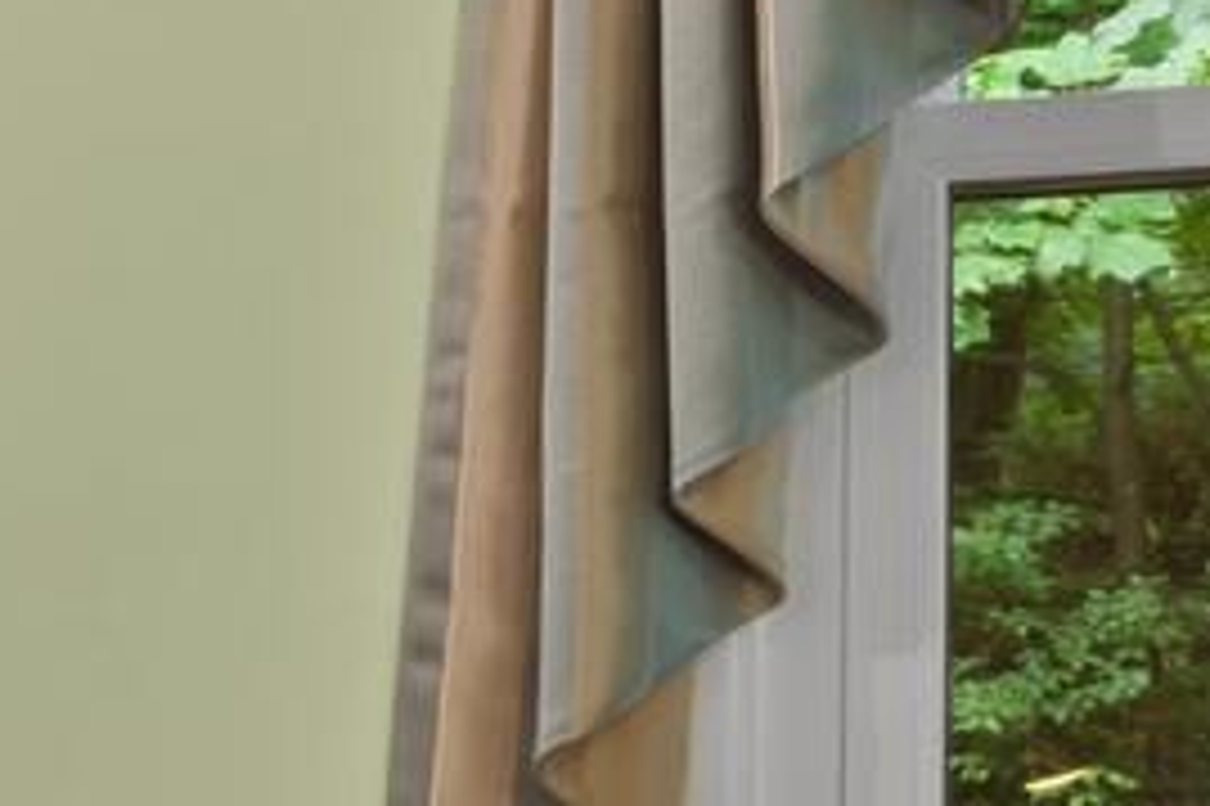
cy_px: 779
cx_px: -2285
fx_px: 4149
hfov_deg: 11.3
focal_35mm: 124
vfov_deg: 11.0
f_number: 8
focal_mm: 16.2
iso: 100
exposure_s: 1/1.25
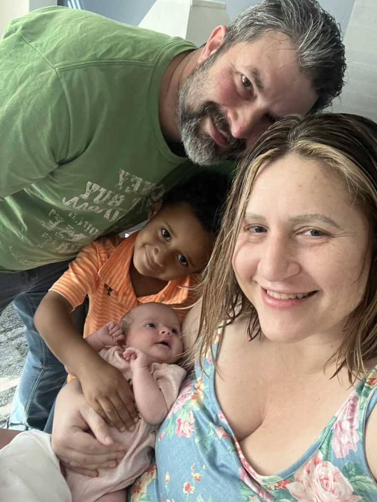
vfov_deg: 60.0
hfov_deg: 46.8
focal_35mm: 30
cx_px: 188
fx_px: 436
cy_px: 251
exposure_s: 1/25
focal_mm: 2.71
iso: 320
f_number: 2.2
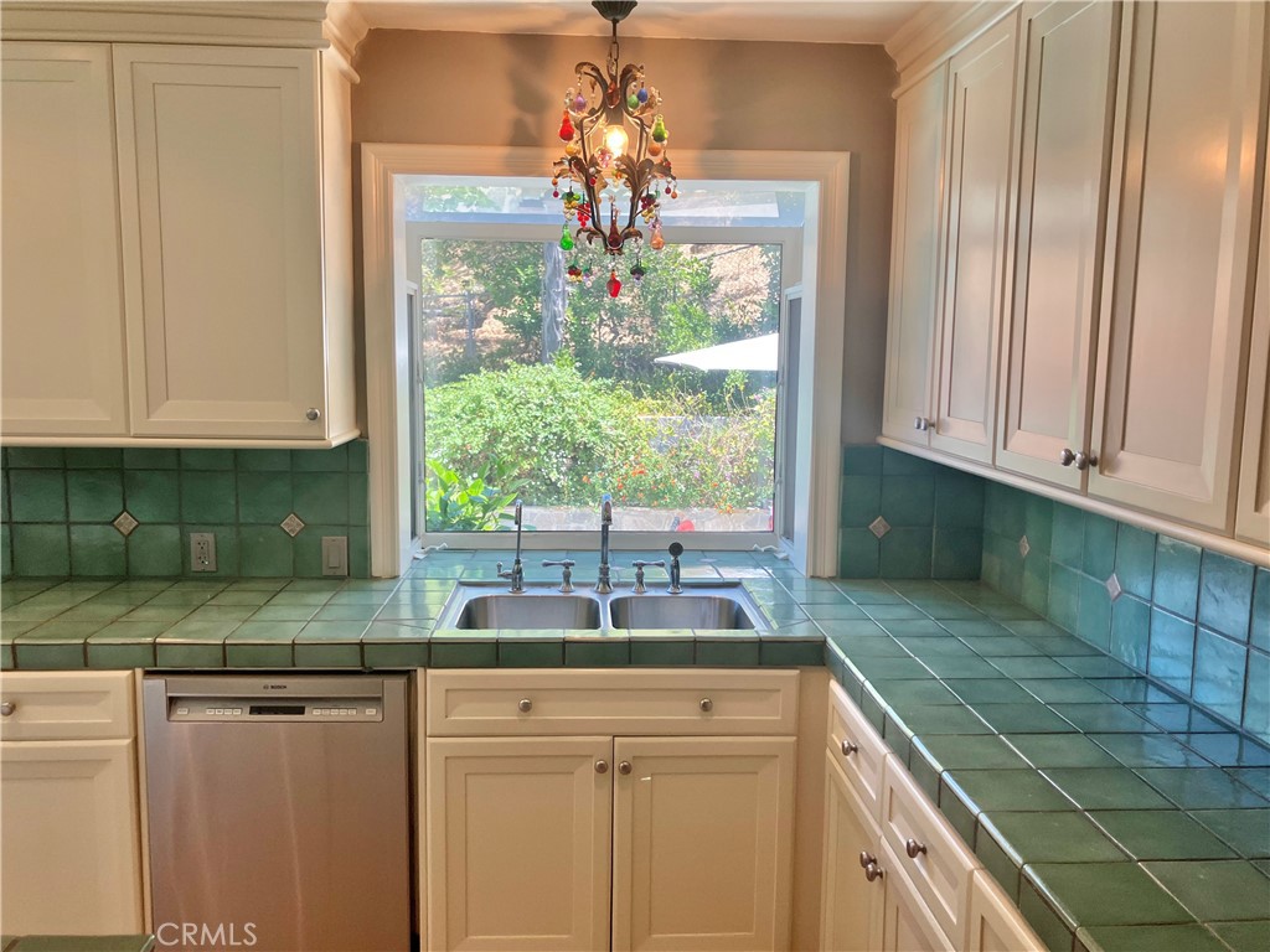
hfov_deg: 63.4
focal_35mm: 28
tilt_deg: -6.8
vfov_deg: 49.7
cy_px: 476
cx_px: 635
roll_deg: -0.5
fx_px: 1027
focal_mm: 3.99
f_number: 1.8
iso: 50
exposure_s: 1/120
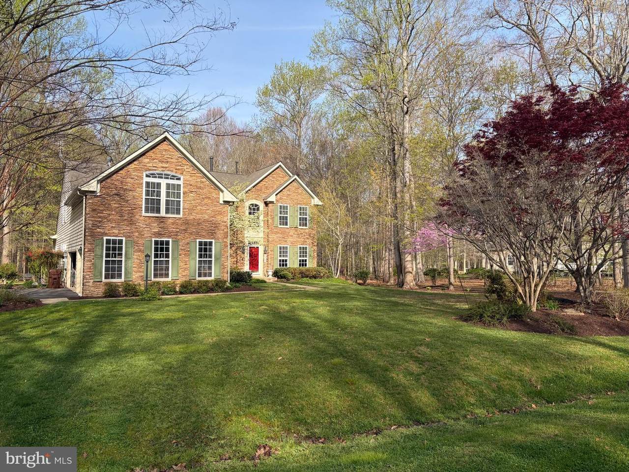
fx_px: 472
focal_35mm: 26
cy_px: 236
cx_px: 314
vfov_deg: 53.1
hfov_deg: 67.3
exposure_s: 1/1751
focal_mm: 5.96
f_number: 1.6
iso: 50
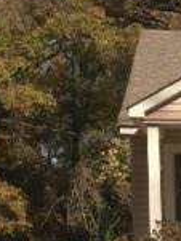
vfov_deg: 13.8
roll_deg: +1.2
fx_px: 977
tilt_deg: +1.2
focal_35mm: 140
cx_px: 365
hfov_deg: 9.8
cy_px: 257
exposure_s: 1/1205
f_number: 2.4
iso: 50
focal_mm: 4.12
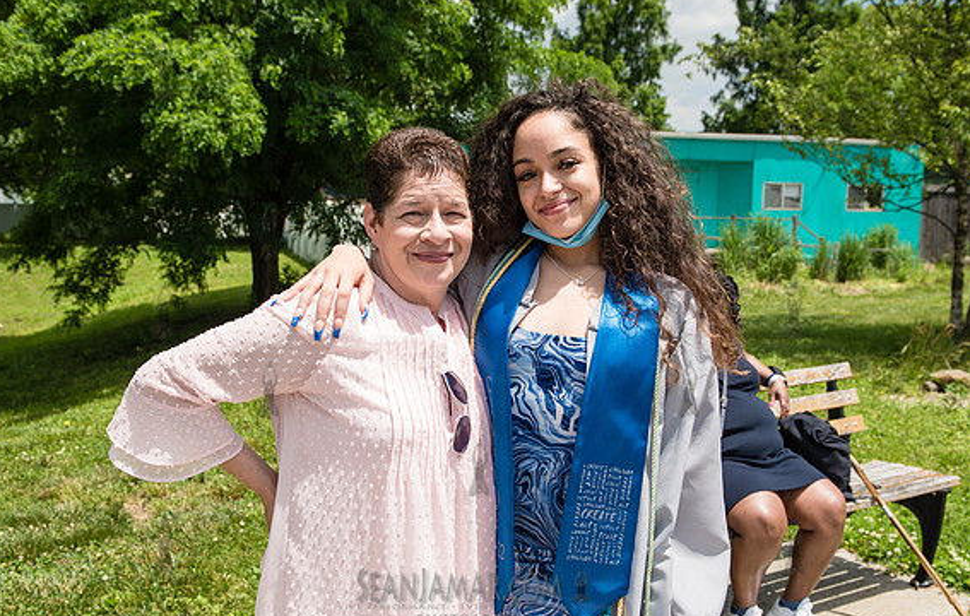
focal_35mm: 37
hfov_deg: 52.5
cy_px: 336
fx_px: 983
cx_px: 492
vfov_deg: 34.8
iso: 200
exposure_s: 1/1000
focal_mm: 31
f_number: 5.6
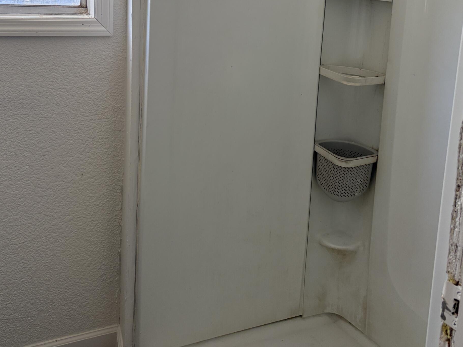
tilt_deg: -7.4
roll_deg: -2.1
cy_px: 63
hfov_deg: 43.8
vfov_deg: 32.5
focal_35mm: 43
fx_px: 575
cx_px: 202
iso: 100
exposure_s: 1/155
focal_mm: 5.96
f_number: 1.6
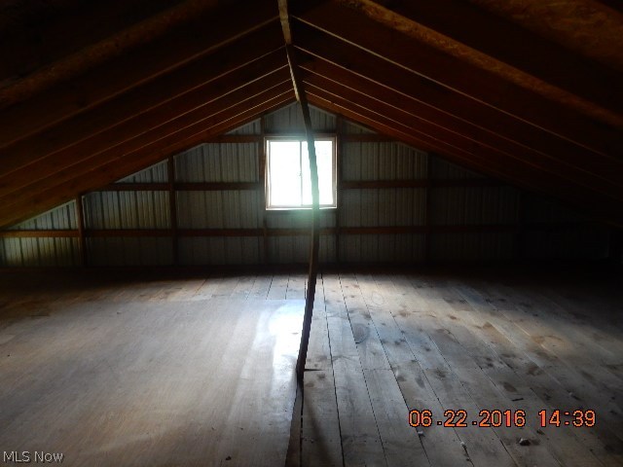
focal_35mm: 25
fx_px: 450
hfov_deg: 69.4
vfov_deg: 54.9
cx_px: 312
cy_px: 234
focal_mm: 4.5
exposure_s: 1/20
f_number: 3.7
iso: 400
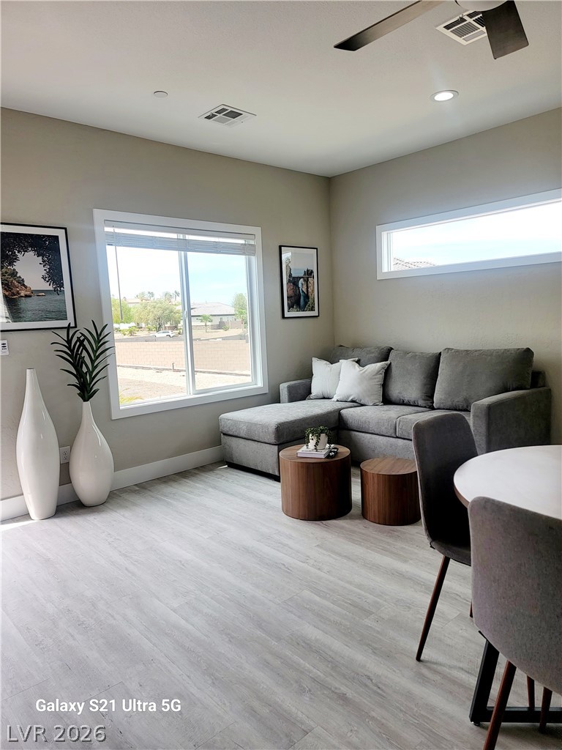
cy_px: 375
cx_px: 281
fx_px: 520
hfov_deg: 56.8
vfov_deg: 71.6
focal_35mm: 24
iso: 16
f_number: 1.8
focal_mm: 6.7
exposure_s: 1/159
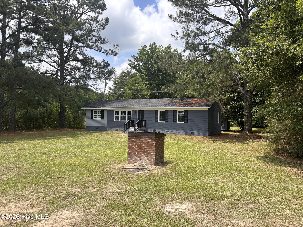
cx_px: 152
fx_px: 228
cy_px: 114
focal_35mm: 26
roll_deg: -1.2
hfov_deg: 67.3
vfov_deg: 53.1
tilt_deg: +1.8
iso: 50
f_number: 1.6
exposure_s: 1/1876
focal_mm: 5.96
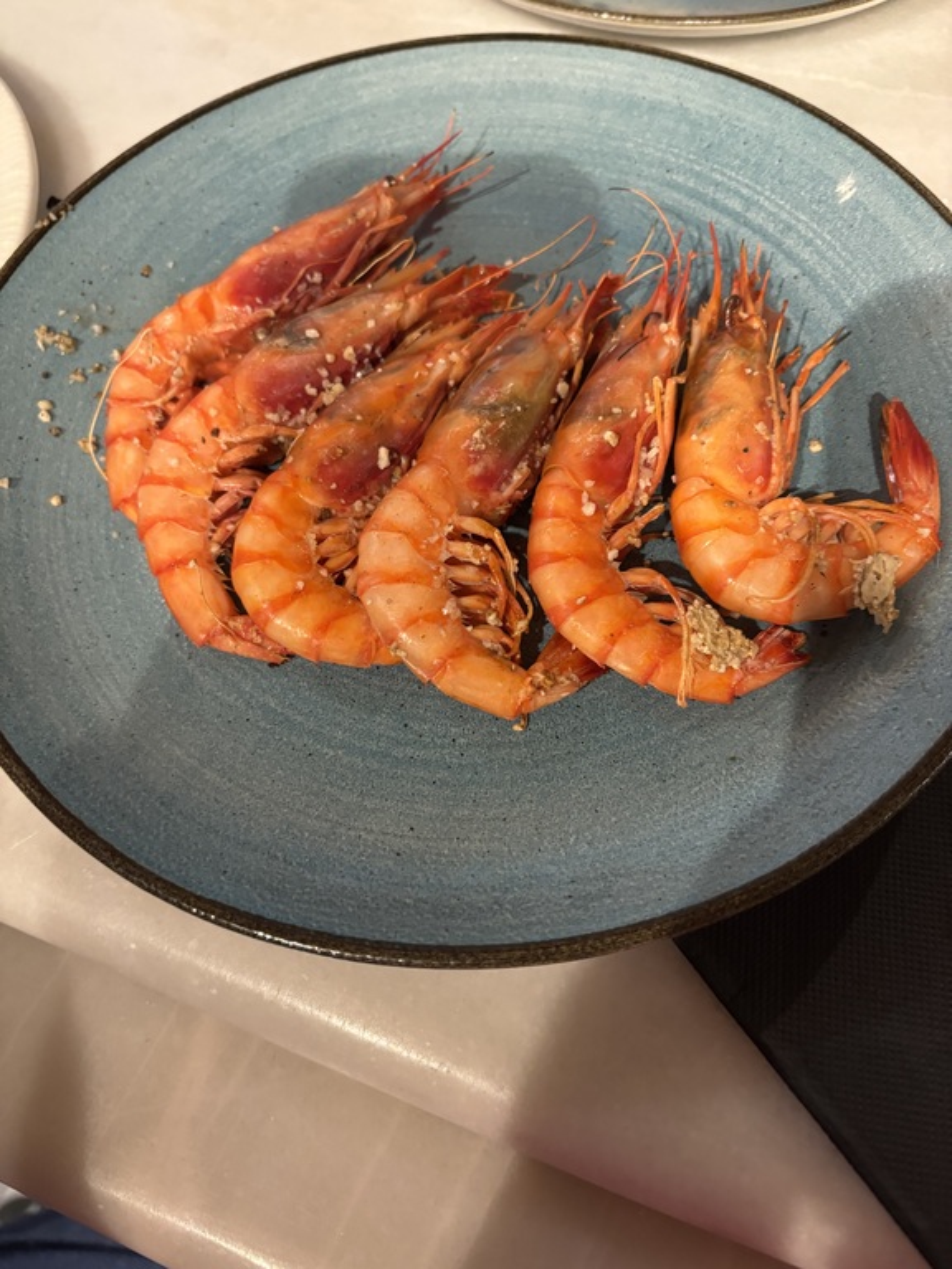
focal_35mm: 26
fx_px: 953
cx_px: 476
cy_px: 634
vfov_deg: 67.3
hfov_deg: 53.1
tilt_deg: -62.9
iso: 320
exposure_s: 1/50
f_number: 1.6
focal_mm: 5.96
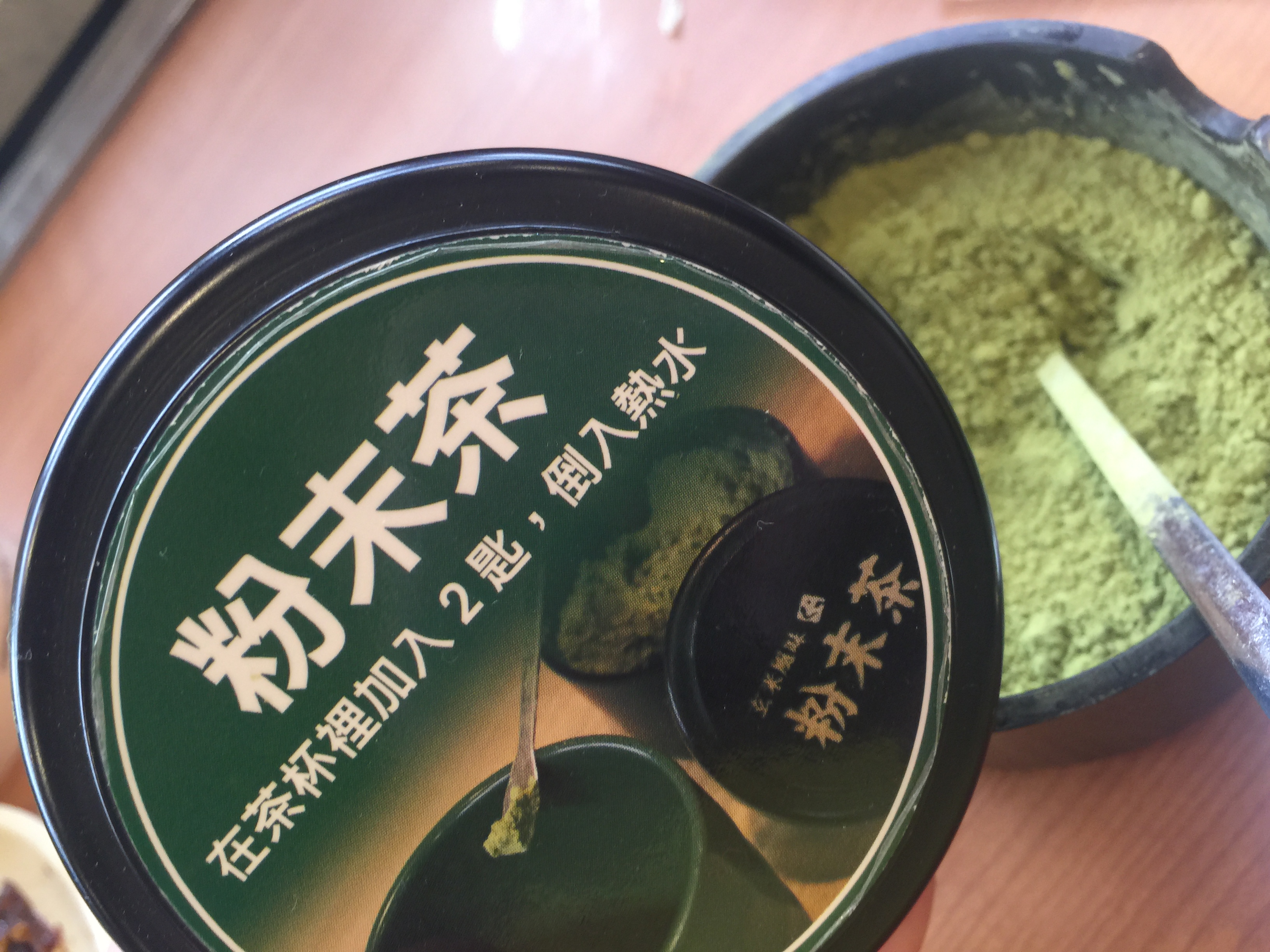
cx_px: 635
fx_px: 1064
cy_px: 476
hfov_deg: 61.7
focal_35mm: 29
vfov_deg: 48.2
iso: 32
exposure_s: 1/15
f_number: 2.2
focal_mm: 4.15
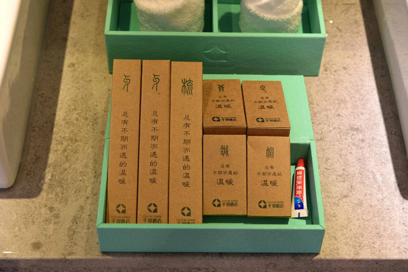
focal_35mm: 70
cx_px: 204
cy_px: 136
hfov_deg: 28.8
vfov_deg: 19.5
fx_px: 793
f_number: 8
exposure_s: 1.6
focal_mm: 70
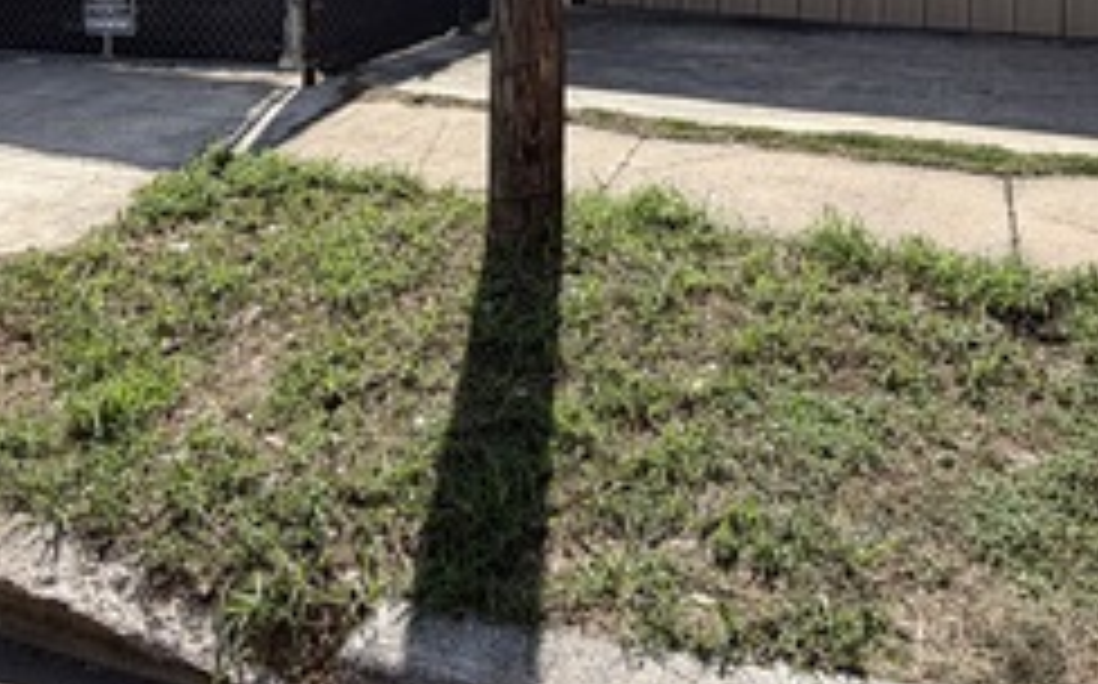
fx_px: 1166
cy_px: -108
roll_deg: -1.4
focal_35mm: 39
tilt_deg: -2.8
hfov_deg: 50.3
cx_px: 612
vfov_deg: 28.9
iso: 25
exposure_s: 1/770
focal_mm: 2.22
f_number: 2.2
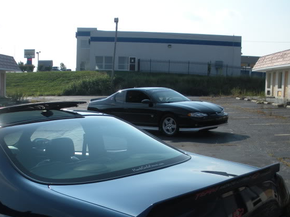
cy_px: 156
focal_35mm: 52
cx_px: 140
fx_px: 435
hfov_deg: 36.8
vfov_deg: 27.7
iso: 64
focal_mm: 6.3
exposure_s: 1/758
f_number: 3.5
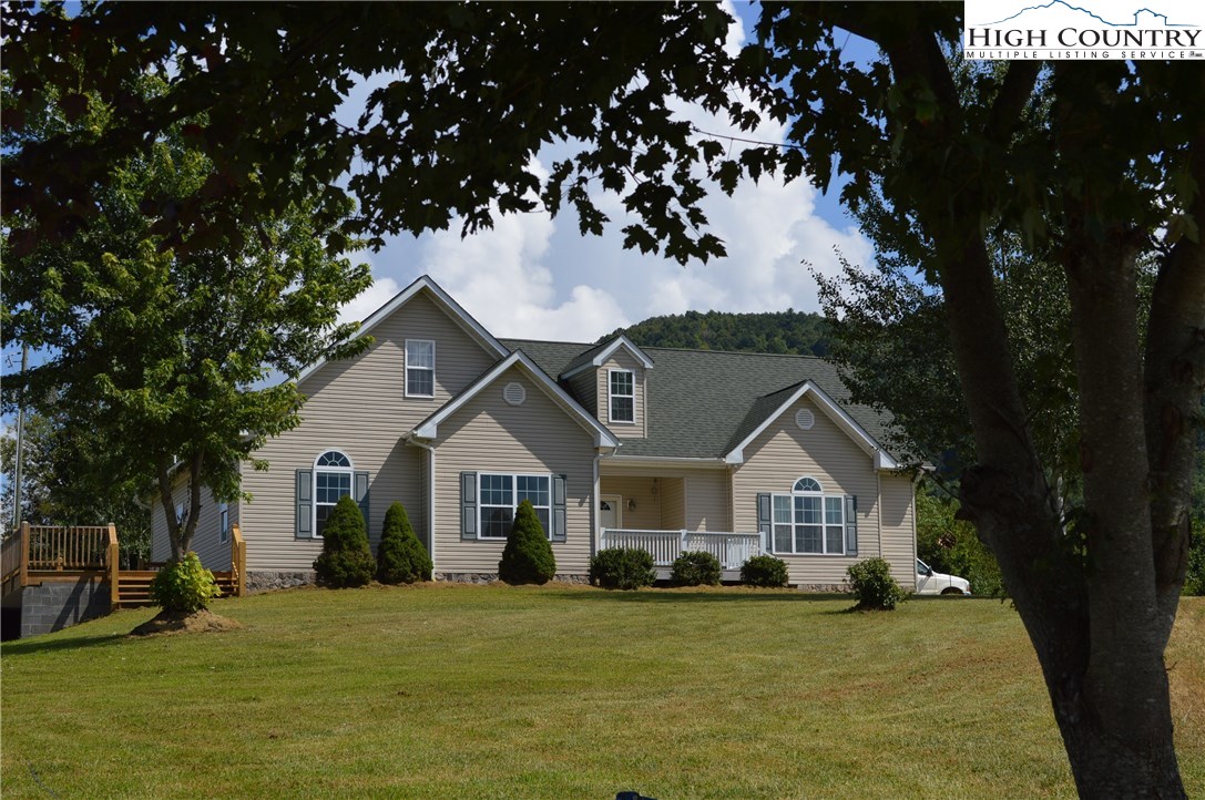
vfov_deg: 23.7
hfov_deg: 35.1
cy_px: 400
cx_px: 602
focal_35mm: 57
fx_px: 1906
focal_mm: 38
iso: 100
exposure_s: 1/320
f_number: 9
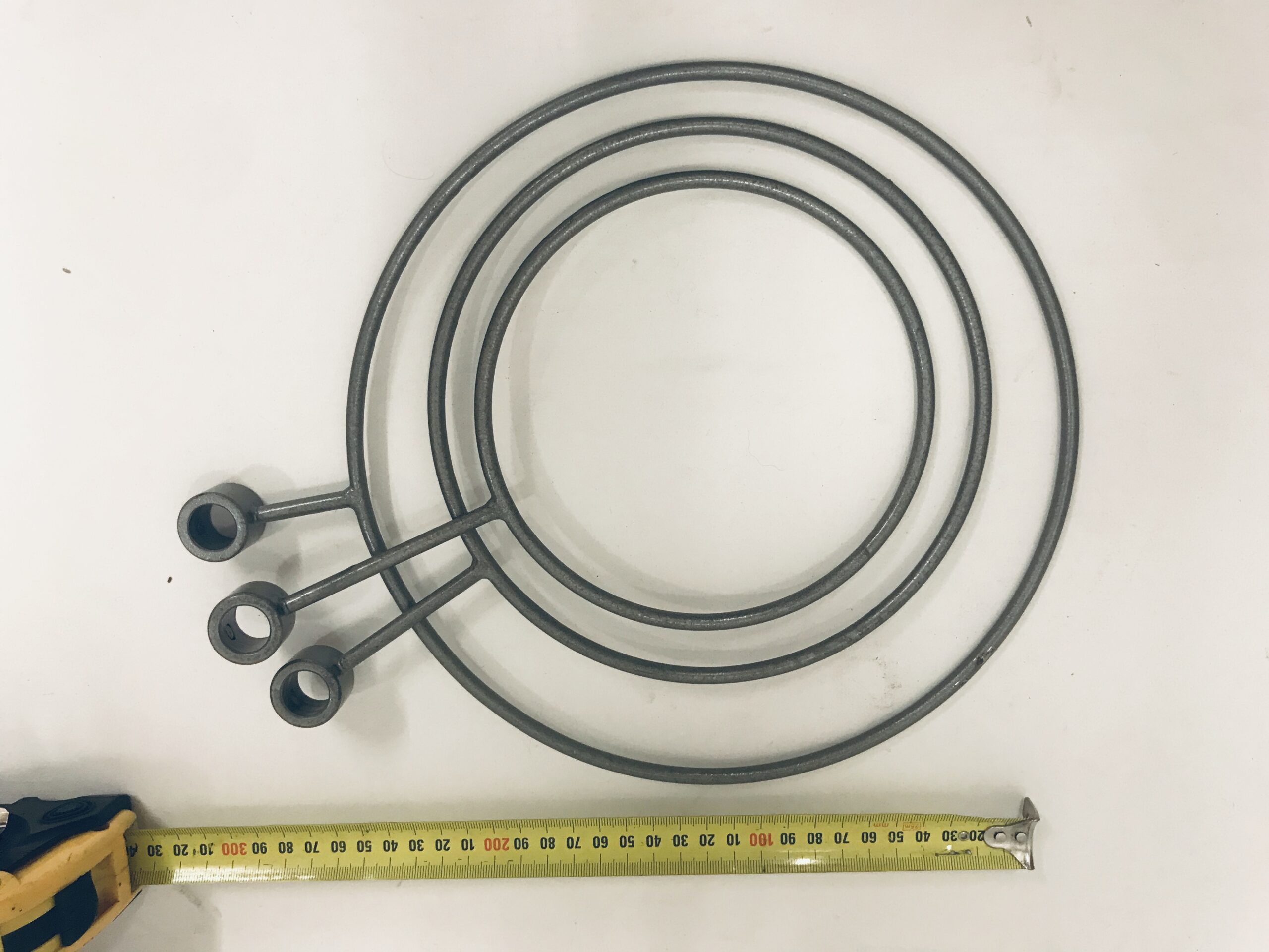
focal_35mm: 28
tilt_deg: -80.8
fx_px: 1026
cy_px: 476
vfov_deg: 49.7
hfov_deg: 63.4
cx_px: 634
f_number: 1.8
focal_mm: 3.99
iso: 32
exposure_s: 1/33
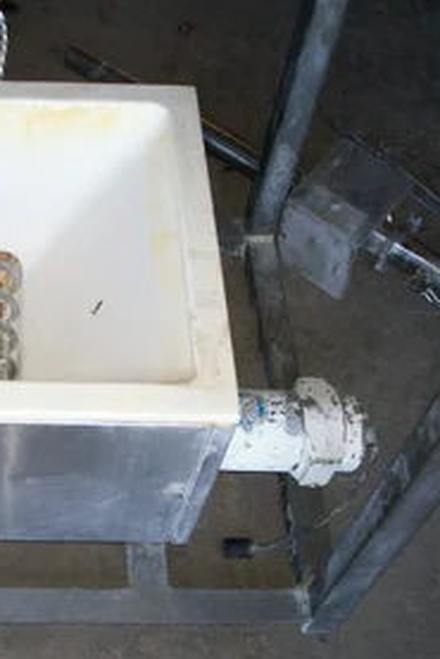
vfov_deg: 36.8
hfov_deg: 24.2
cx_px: 26
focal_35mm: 54
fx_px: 989
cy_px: 314
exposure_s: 1/64
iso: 140
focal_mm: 5.9
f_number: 4.5
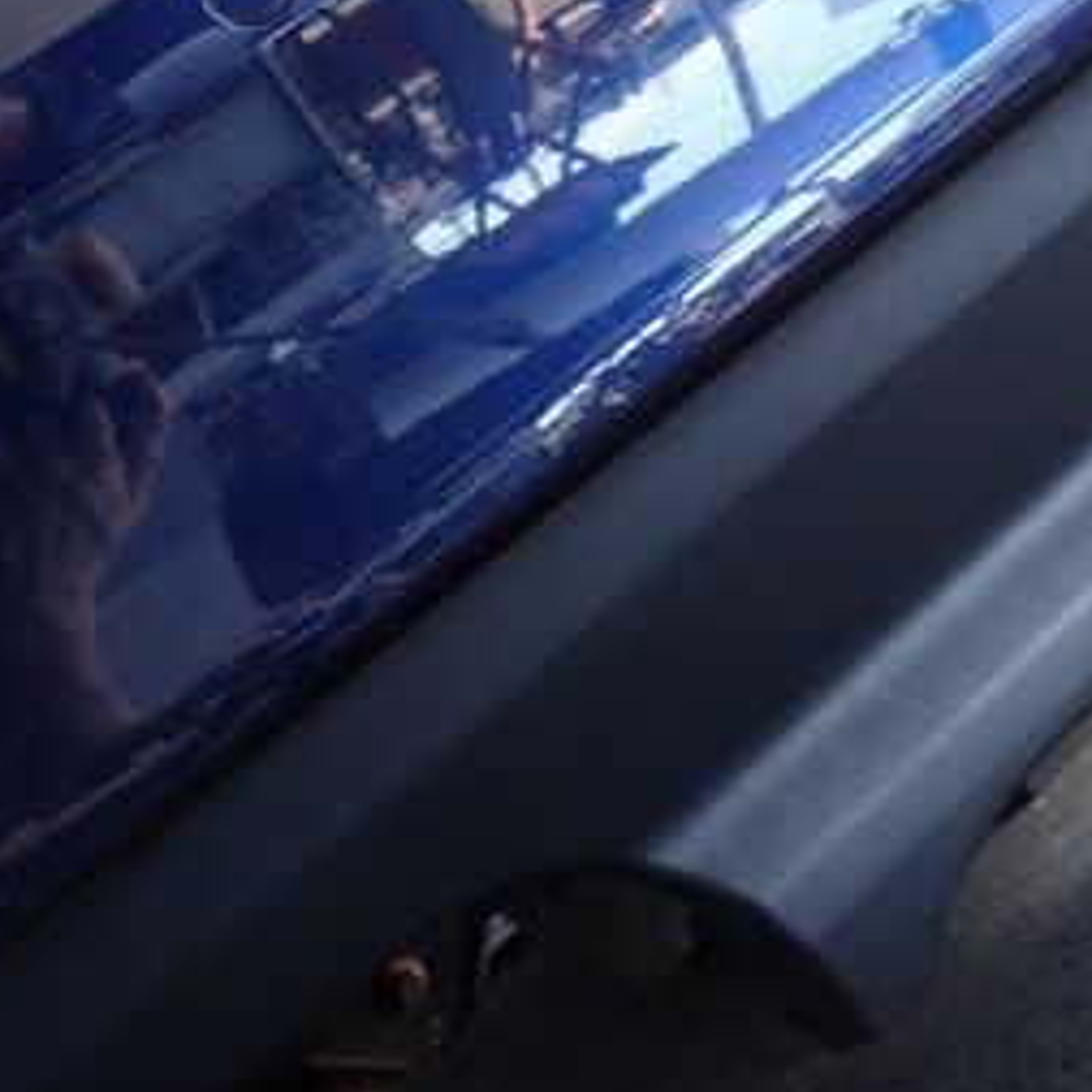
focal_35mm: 63
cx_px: 906
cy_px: 255
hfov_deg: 26.7
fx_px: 2248
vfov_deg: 26.9
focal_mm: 5.4
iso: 100
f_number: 2.3
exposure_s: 1/80
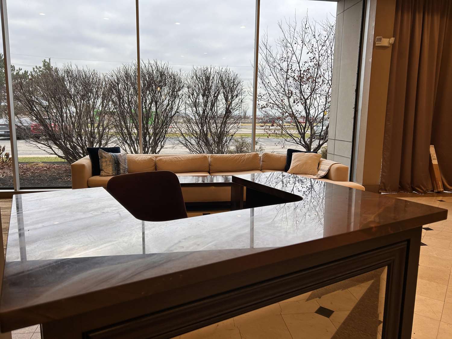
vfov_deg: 53.1
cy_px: 170
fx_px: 339
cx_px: 226
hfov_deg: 67.3
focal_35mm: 26
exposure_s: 1/120
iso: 40
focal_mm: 5.7
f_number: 1.5
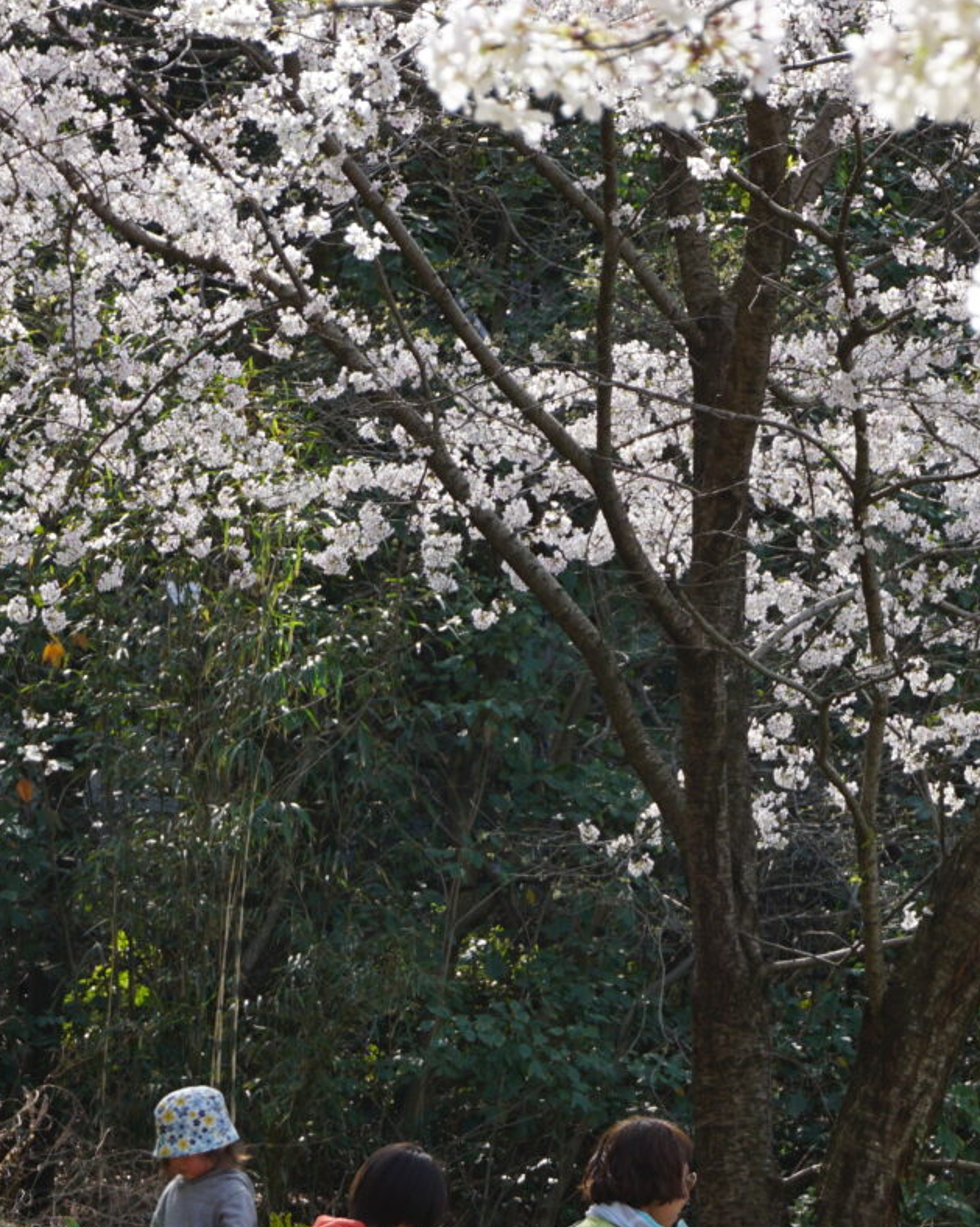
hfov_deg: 9.2
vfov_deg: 11.5
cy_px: 716
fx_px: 6101
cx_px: 742
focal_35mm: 168
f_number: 8
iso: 100
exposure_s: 1/100
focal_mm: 47
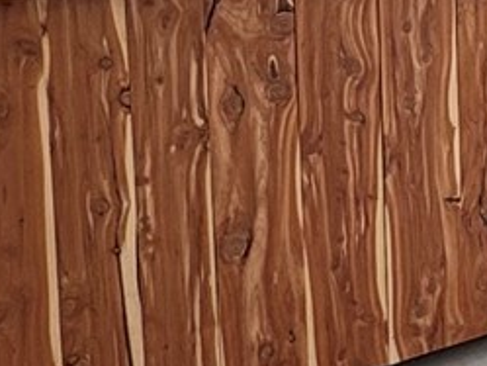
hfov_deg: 16.9
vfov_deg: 13.5
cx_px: 665
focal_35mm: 108
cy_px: -4
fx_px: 1520
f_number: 2.2
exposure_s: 1/421
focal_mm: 2.22
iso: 64
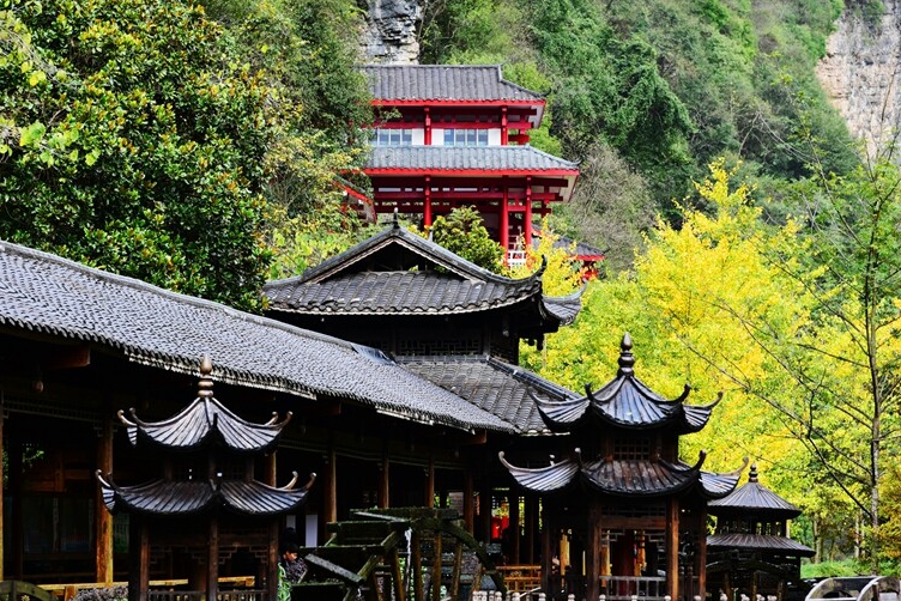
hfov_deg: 17.5
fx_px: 2929
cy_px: 317
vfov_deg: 11.7
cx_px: 462
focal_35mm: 117
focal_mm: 110
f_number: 5.6
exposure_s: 1/80
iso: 140
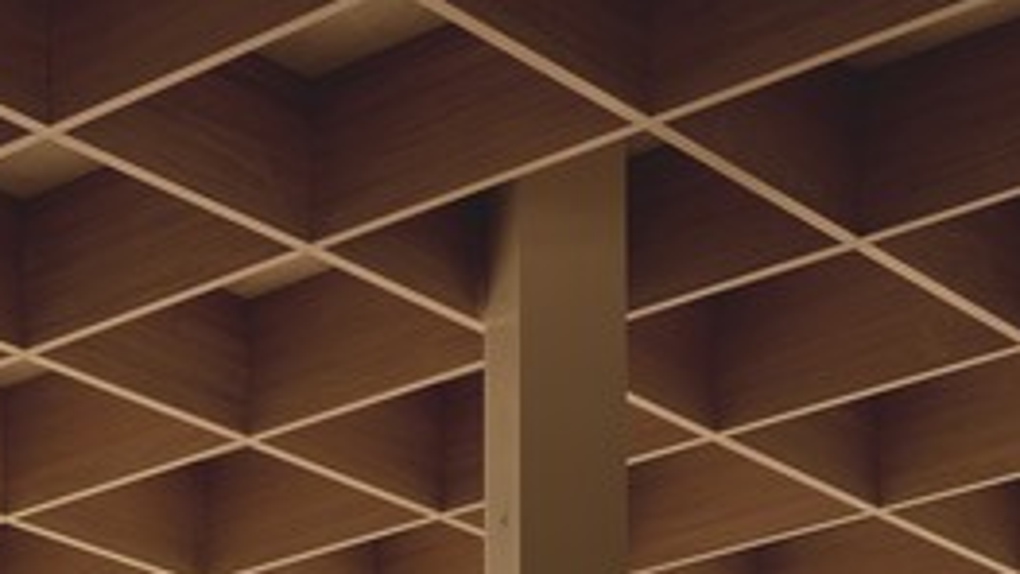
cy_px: 1493
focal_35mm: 108
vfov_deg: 9.6
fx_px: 2921
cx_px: -169
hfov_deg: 18.8
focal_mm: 36.9
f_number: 7.1
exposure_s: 1/1.59
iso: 100
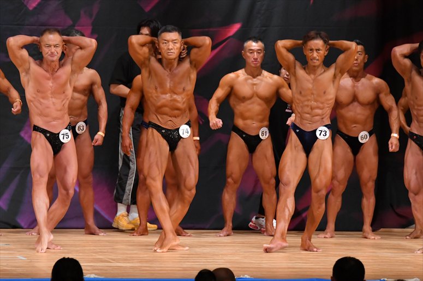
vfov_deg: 5.1
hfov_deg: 7.6
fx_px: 3171
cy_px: 140
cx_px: 212
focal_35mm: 270
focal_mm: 180
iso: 5600
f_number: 5.6
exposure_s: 1/400
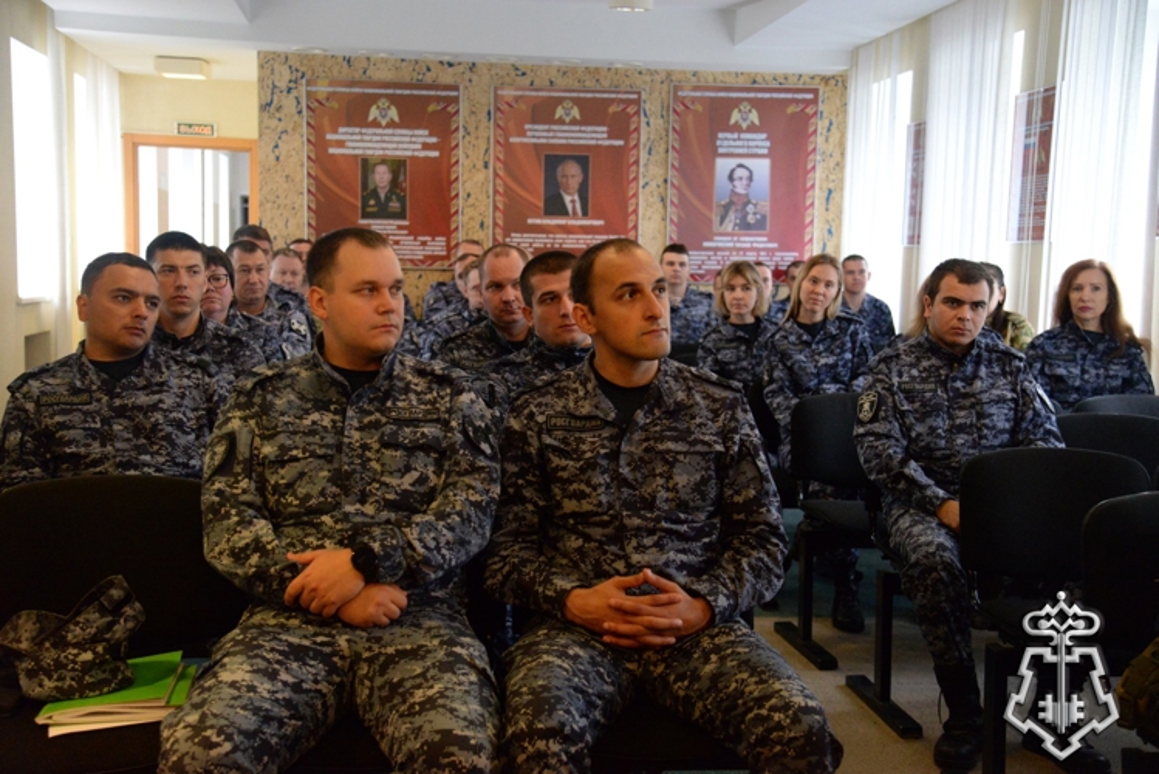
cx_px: 580
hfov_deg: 42.7
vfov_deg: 29.3
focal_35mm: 46
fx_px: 1481
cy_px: 387
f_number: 4
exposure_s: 1/400
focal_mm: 46
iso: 6400
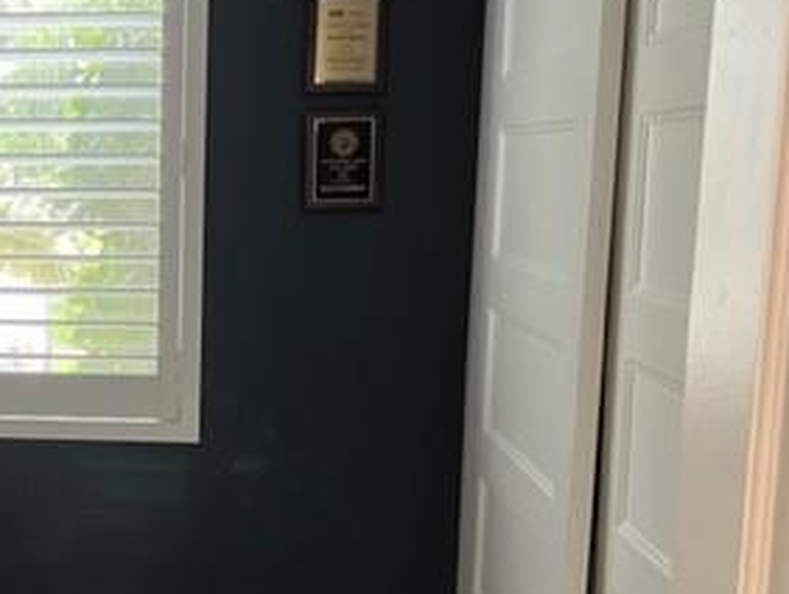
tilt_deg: -8.7
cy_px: 384
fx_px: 1346
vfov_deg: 24.8
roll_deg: +0.0
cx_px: 59
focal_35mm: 59
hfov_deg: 31.0
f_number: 1.5
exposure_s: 1/60
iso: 125
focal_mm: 5.7
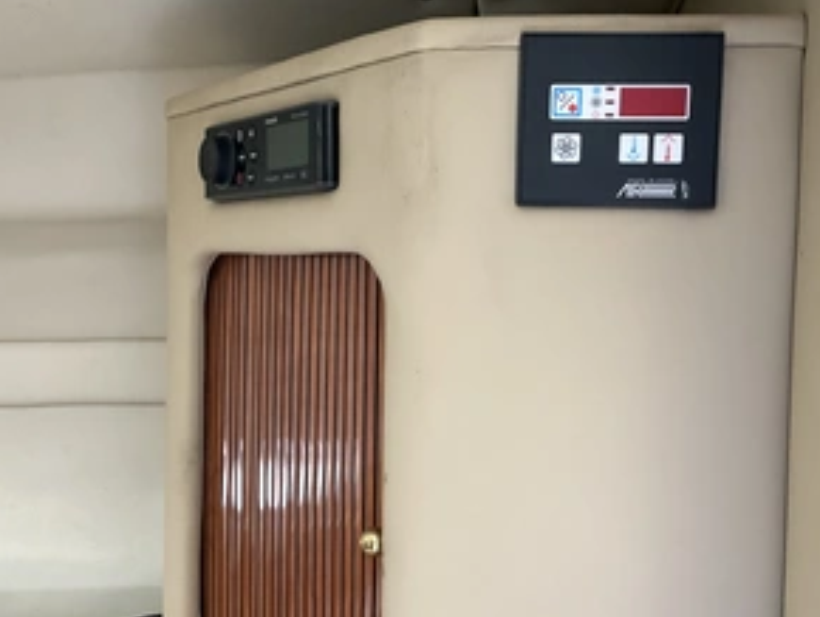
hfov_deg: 46.7
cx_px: 447
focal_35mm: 40
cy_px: 320
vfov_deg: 36.0
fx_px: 948
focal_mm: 3
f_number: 1.8
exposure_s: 1/60
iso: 200
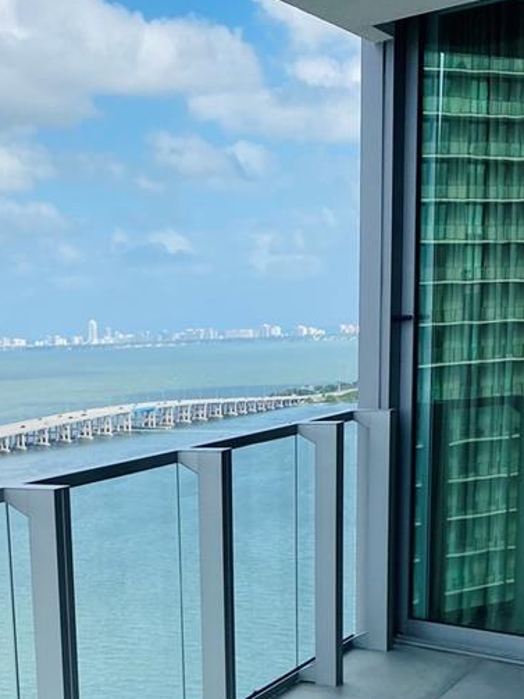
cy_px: 641
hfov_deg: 23.3
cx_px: 107
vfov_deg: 29.8
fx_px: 1252
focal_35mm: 62
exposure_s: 1/2268
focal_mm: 4.25
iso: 32
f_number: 1.8
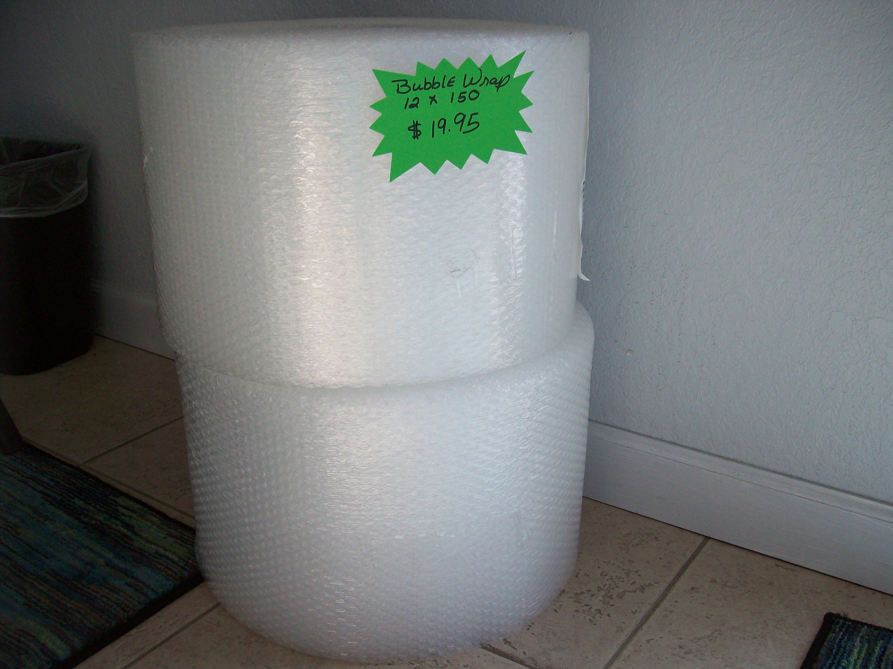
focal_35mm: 36
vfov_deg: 39.7
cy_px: 334
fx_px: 929
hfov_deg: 51.4
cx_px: 446
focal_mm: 6
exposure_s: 1/163
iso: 80
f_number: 2.7
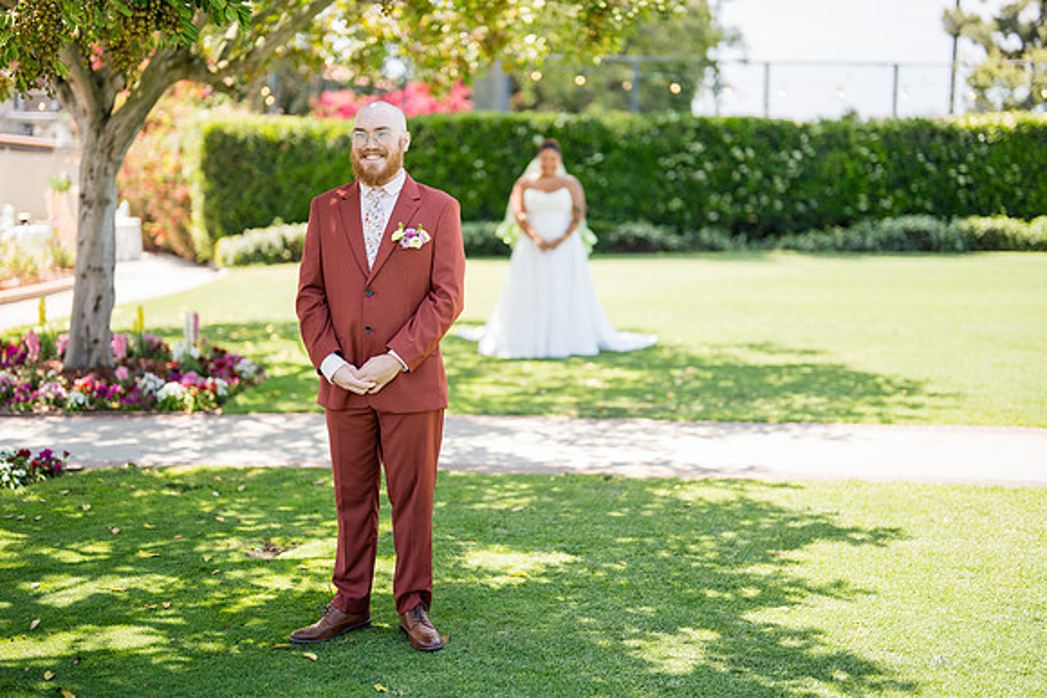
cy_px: 332
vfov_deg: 25.6
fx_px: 1536
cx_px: 521
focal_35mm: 53
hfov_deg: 37.6
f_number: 1.2
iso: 200
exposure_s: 1/2500
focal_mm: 50
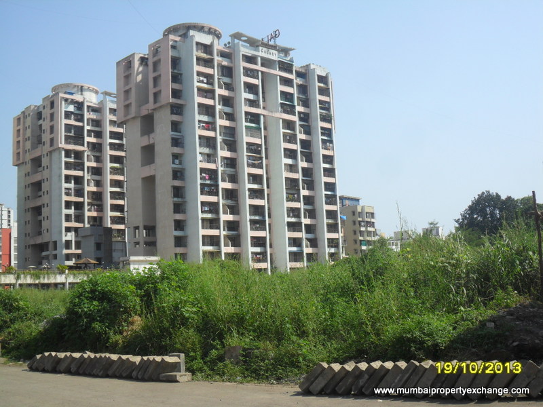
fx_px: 690
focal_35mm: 44
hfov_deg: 42.9
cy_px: 204
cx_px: 272
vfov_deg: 32.9
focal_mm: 7.8
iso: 100
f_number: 4.5
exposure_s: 1/750
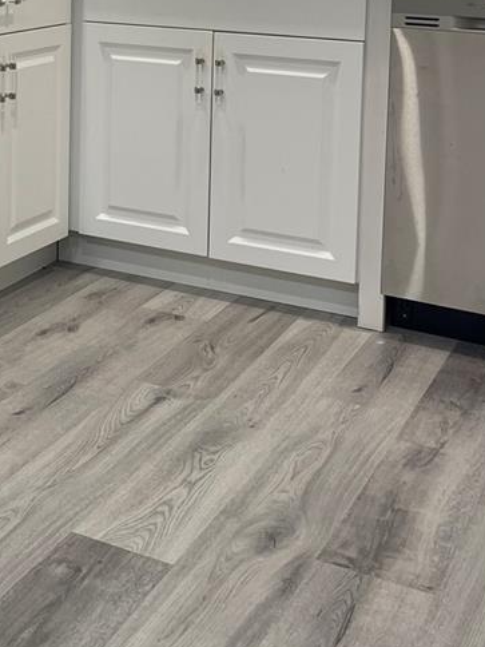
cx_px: -28
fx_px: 1158
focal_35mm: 62
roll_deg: -0.8
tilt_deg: -5.2
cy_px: 13
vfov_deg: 29.3
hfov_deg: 22.5
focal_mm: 5.1
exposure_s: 1/60
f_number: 1.6
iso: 80
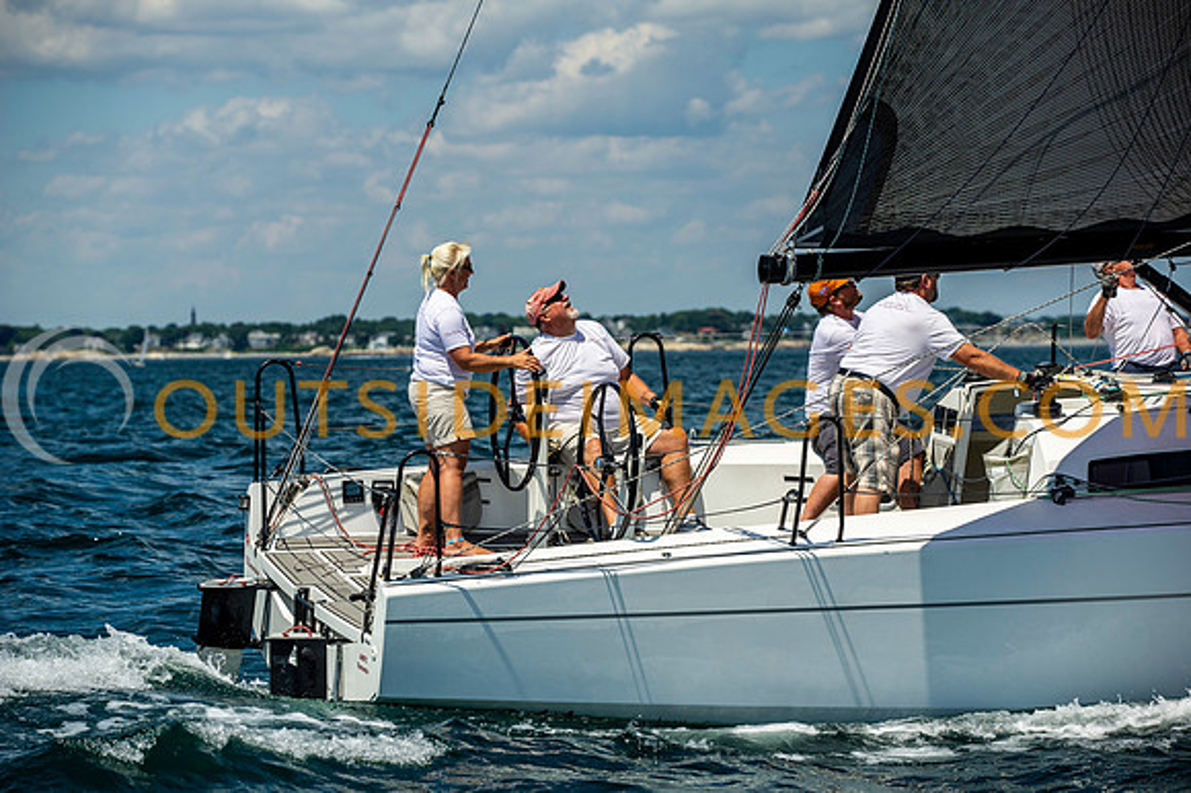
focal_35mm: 130
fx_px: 4298
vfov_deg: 10.5
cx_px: 596
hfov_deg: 15.8
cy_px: 396
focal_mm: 130
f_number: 5
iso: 320
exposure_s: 1/3200
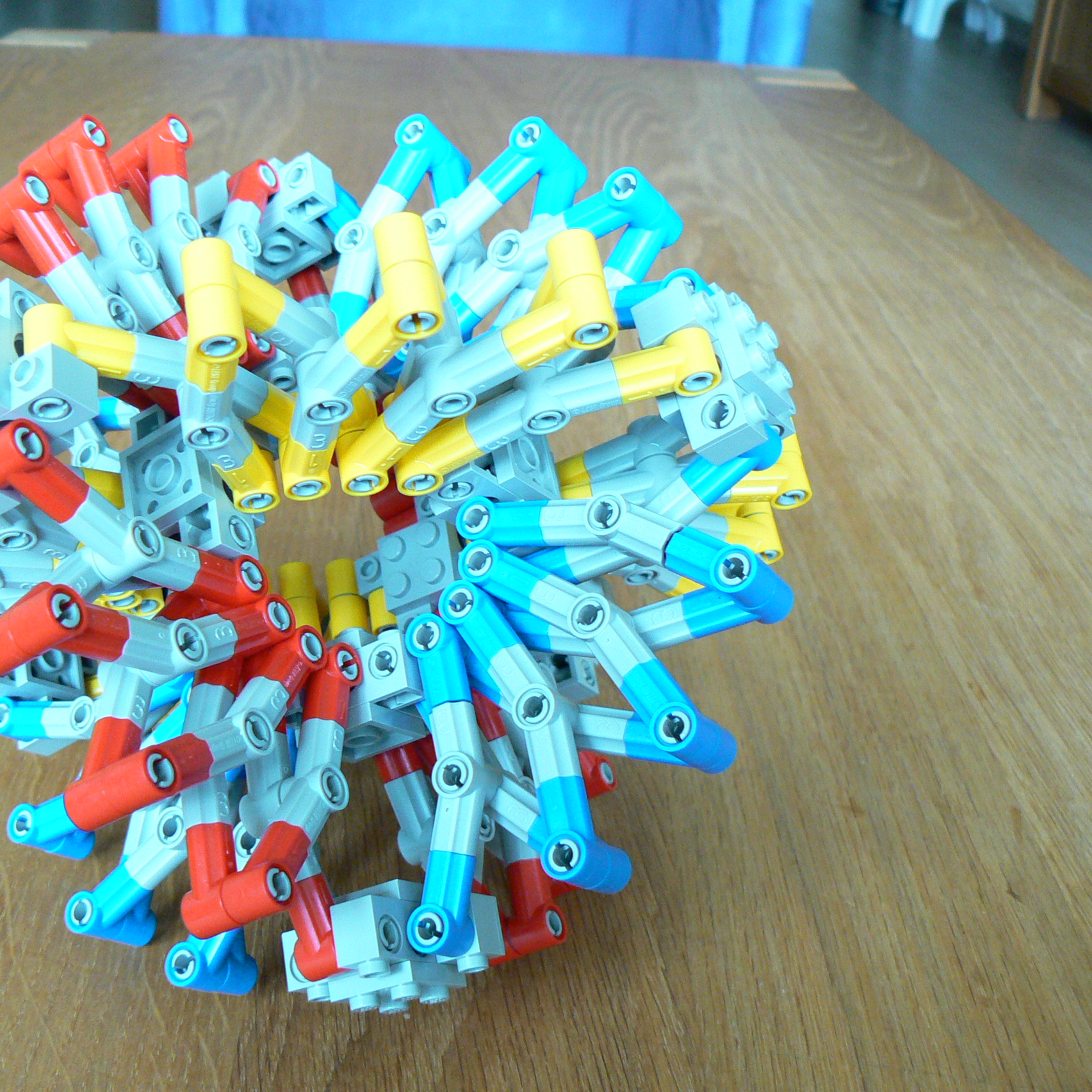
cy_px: 550
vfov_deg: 39.2
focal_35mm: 43
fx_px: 1535
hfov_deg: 38.9
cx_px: 395
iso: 200
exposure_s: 1/15
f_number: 2.8
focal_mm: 6
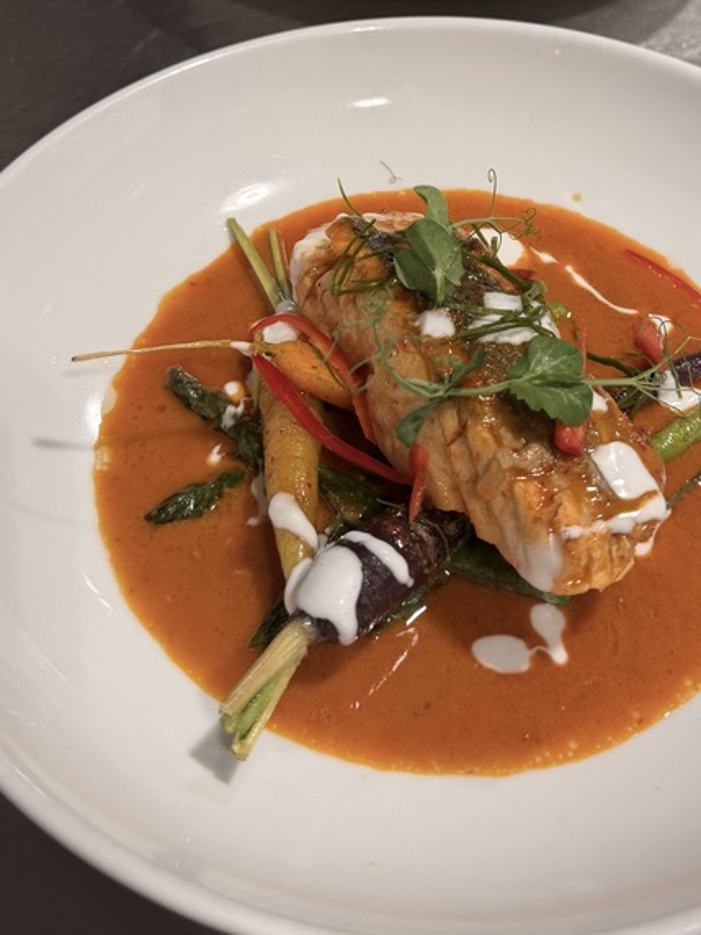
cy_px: 190
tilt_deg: -42.4
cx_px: 441
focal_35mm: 43
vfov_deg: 42.0
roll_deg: -3.1
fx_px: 1161
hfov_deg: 33.4
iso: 80
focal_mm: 6.76
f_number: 1.78
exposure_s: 1/100
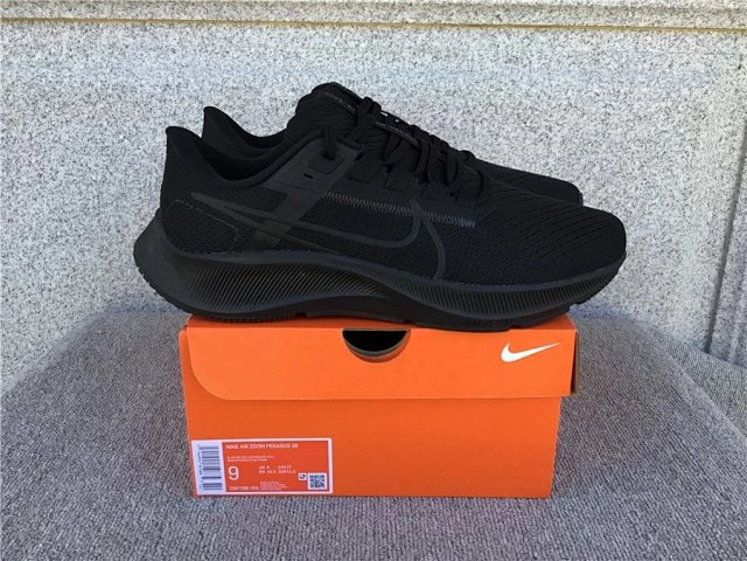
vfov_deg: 45.4
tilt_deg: -19.3
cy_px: 280
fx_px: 669
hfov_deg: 58.4
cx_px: 374
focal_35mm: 31
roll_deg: -0.3
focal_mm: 3.3
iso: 32
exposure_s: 1/100
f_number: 2.4
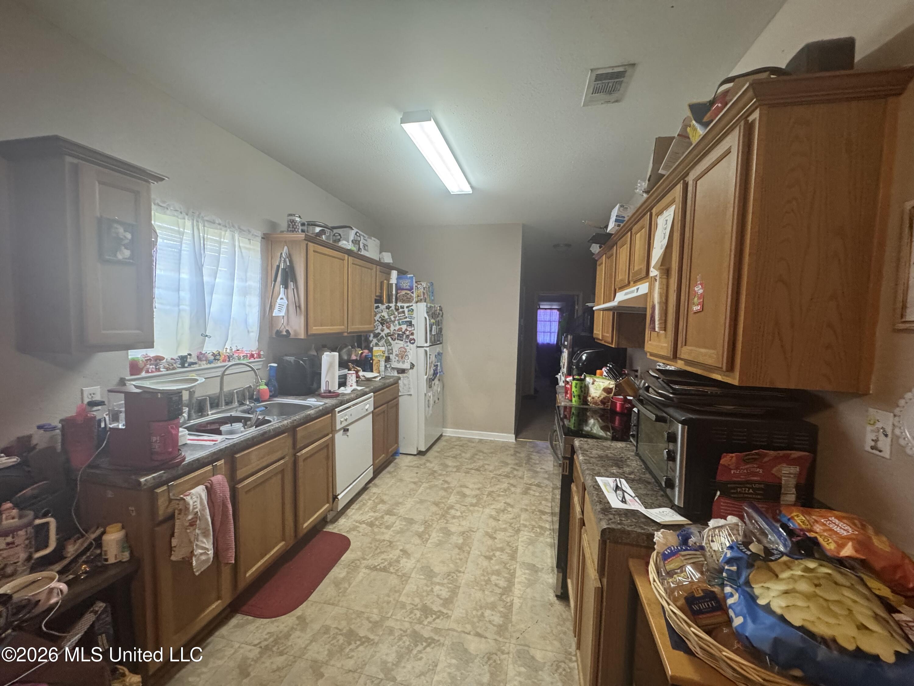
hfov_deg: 102.1
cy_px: 343
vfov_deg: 85.7
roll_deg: -2.0
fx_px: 370
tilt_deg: -4.8
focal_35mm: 14
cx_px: 457
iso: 320
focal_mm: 2.22
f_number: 2.2
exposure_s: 1/60
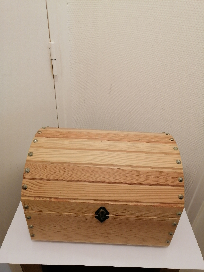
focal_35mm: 26
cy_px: 136
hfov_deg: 53.1
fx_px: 204
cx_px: 102
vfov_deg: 67.3
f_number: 1.8
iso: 250
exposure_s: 1/33.3
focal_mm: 3.96
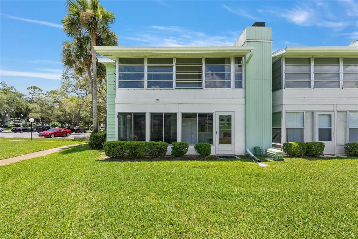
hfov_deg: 104.3
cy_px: 120
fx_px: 139
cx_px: 179
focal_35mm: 14
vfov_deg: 81.2
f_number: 8
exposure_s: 1/200
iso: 320
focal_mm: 14
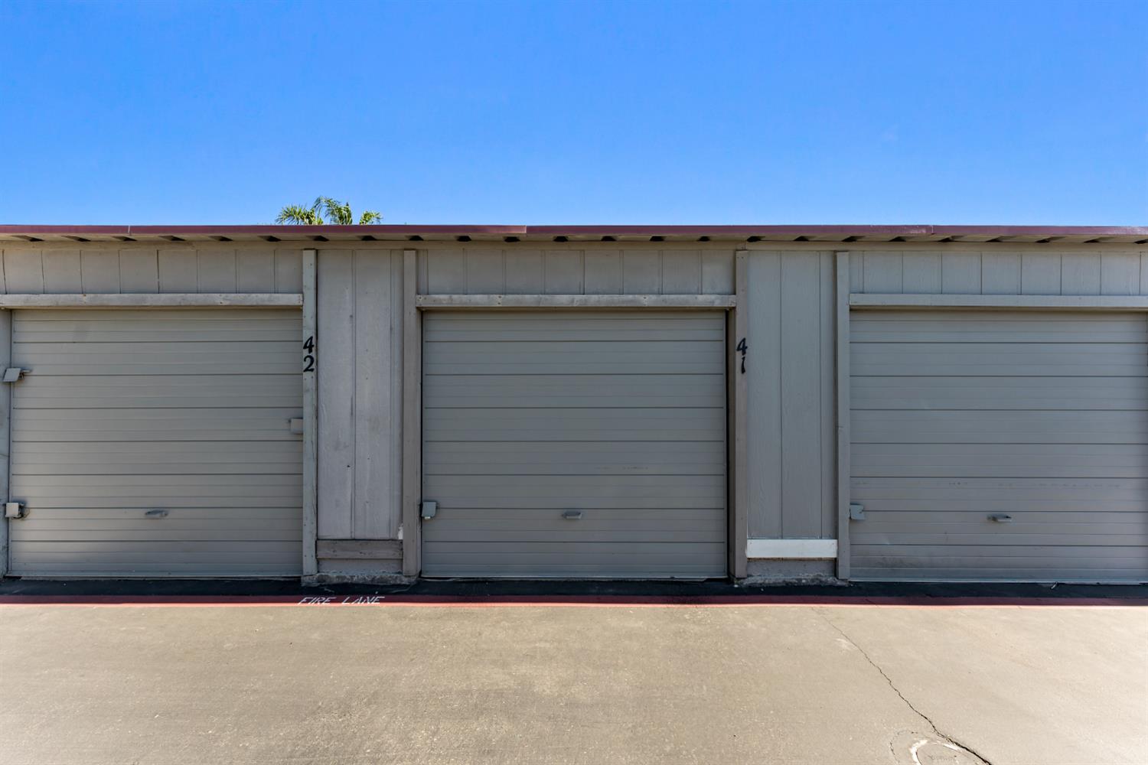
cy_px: 382
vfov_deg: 81.2
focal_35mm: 14
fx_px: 446
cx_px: 574
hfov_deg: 104.3
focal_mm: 14
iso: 80
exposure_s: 1/100
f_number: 7.1
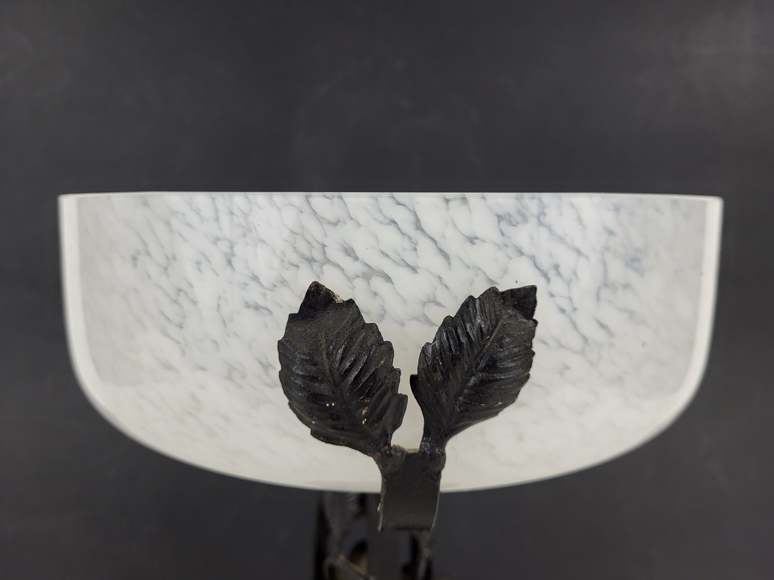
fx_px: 581
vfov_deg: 53.1
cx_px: 387
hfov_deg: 67.3
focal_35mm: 26
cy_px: 290
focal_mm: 5.4
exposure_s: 1/50
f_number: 1.8
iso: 250
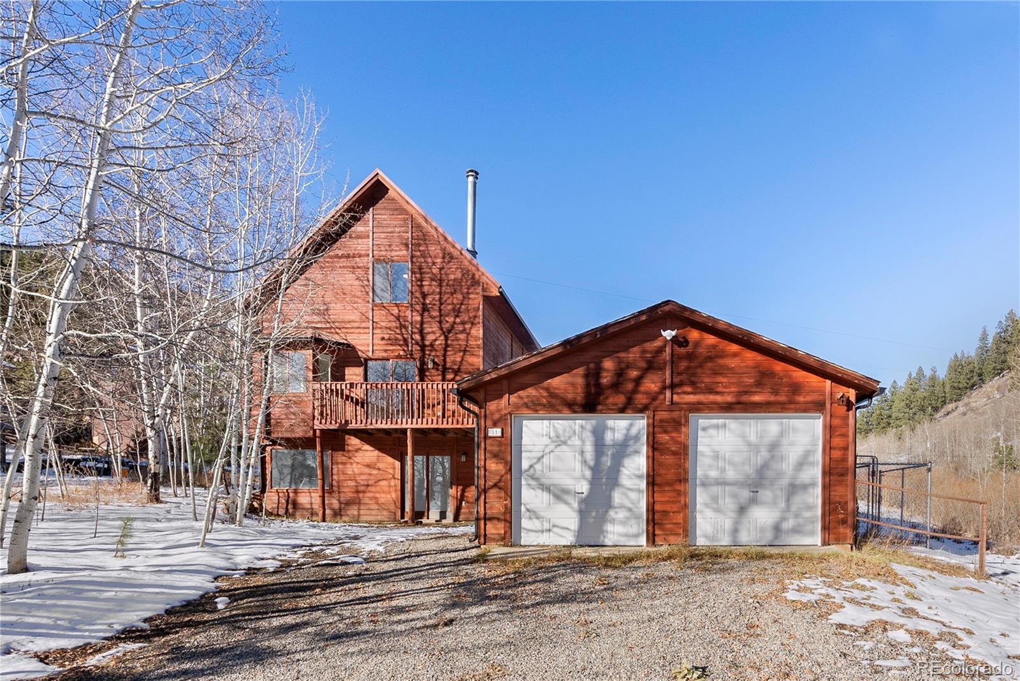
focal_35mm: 16
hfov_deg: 96.7
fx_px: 453
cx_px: 510
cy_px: 340
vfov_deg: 73.8
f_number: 8
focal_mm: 16
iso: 640
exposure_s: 1/640
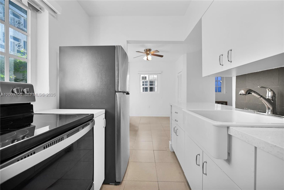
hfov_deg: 104.2
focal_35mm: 14
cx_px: 142
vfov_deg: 81.3
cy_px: 95
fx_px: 110
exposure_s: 1/100
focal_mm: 14
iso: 100
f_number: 5
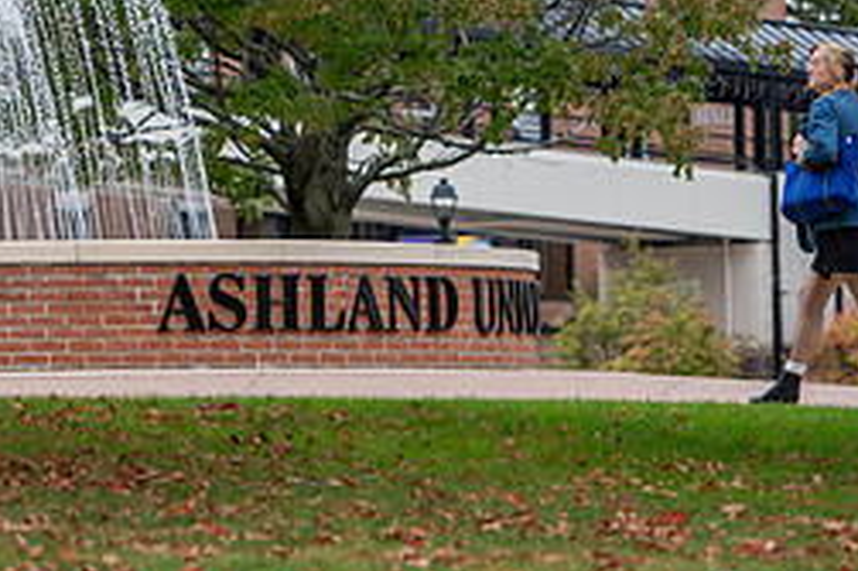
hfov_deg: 6.6
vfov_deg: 4.4
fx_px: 7431
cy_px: -29
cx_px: 137
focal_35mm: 312
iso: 320
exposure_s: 1/640
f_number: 3.2
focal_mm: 135
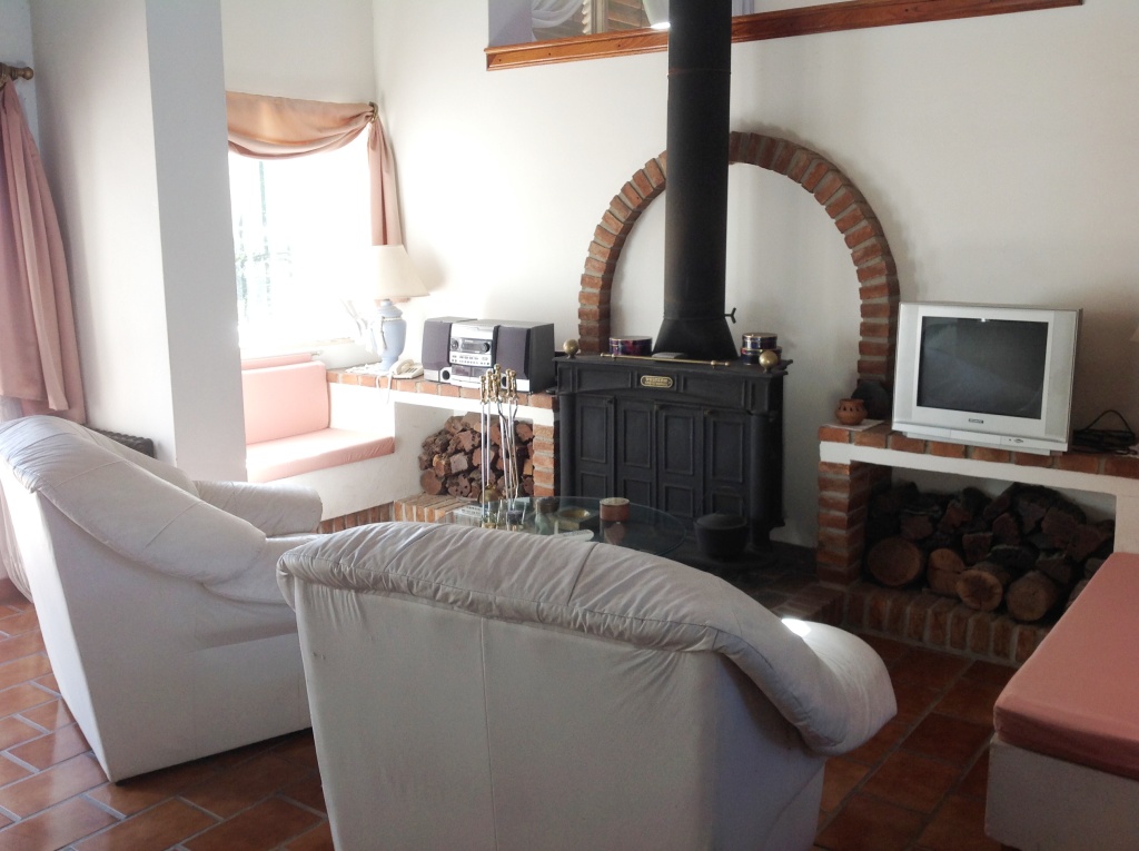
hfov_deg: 52.7
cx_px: 570
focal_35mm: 35
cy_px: 426
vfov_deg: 40.6
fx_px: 1150
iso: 64
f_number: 2.4
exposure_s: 1/60
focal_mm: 4.28
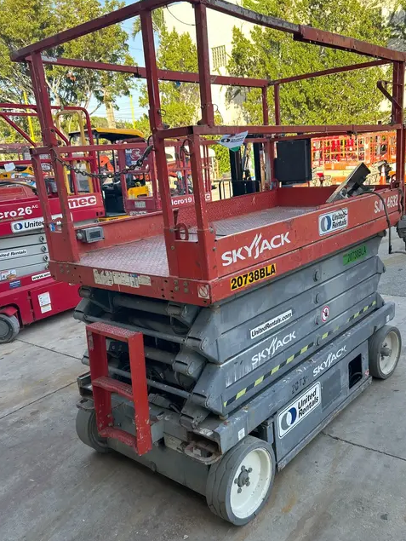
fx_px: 469
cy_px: 303
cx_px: 230
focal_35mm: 30
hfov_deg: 46.7
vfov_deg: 59.8
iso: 50
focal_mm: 5.7
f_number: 1.5
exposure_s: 1/558
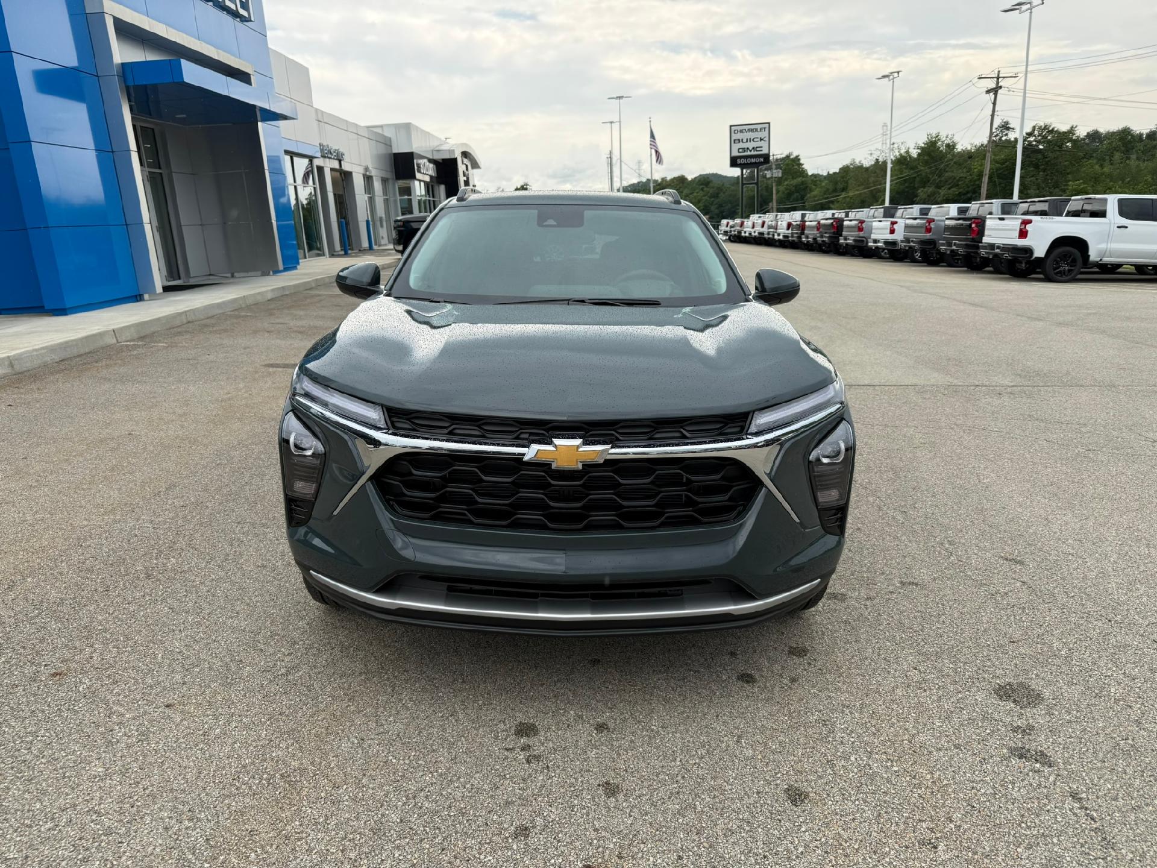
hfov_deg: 71.6
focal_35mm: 24
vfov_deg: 56.8
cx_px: 578
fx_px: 802
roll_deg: +2.7
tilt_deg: -14.4
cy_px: 434
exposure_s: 1/1156
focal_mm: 6.76
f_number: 1.78
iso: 80
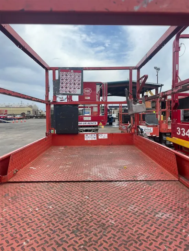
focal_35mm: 26
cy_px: 126
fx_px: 189
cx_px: 94
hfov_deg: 53.1
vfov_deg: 67.3
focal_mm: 4.2
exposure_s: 1/1575
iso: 32
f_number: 1.6
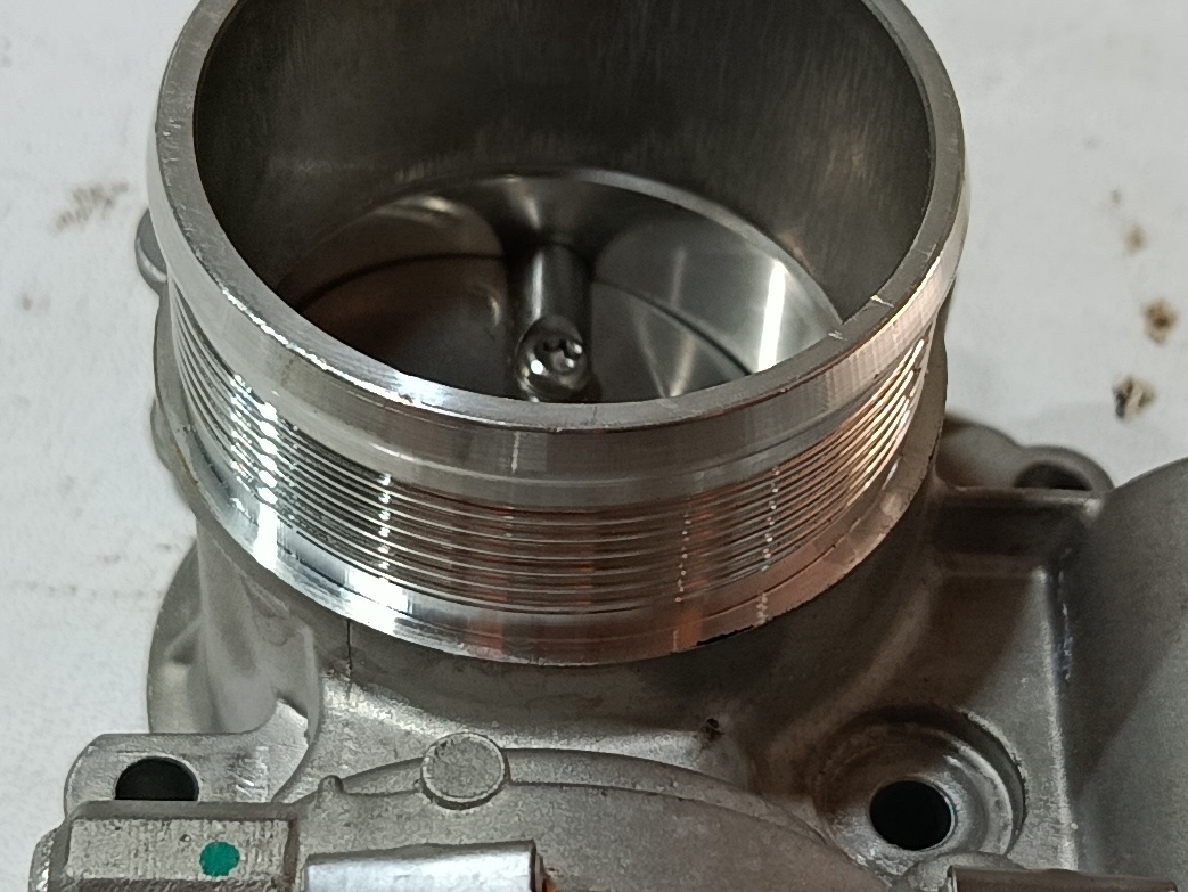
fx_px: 3158
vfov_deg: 16.1
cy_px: 491
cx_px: 631
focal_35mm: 92
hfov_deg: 21.3
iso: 182
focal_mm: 5.24
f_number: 1.7
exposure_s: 1/120
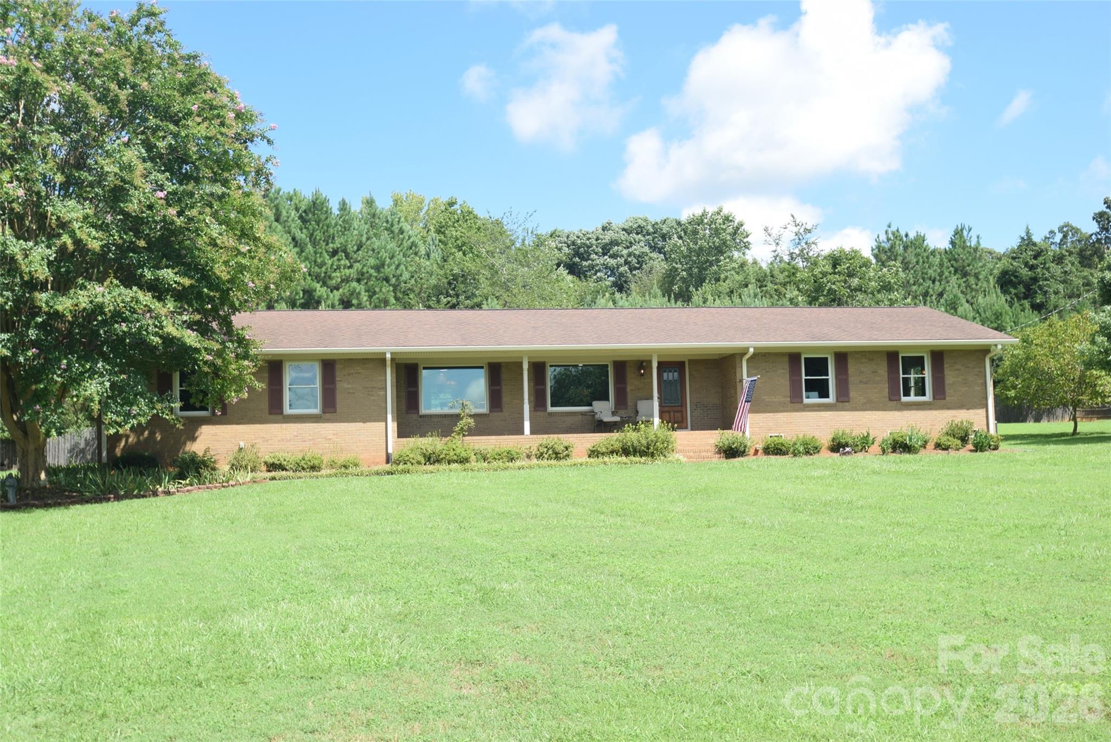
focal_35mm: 36
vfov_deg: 36.9
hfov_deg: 53.1
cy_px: 371
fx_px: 1112
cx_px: 556
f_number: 9
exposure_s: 1/320
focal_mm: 24
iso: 200
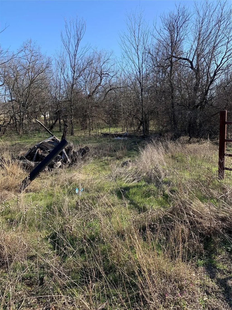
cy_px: 155
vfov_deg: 67.3
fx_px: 232
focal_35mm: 26
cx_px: 116
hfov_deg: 53.1
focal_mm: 4.25
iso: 25
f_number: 1.8
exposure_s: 1/991
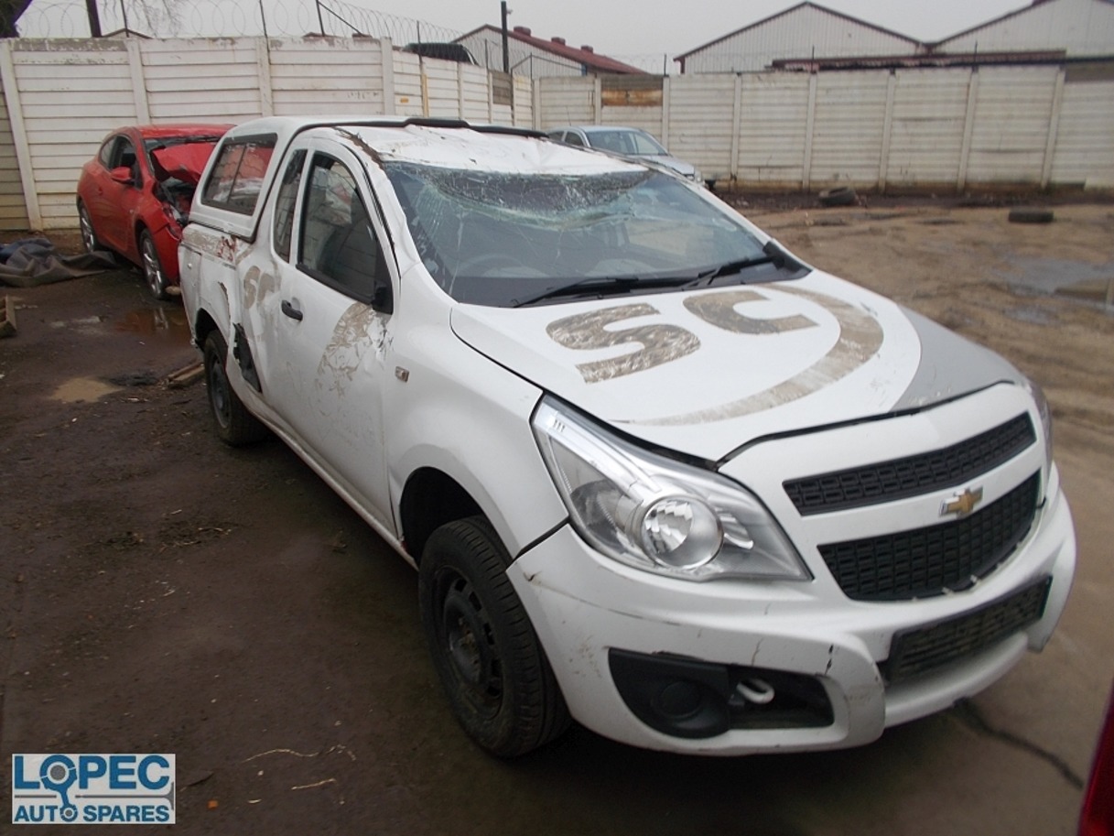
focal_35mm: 26
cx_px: 557
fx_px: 837
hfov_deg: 67.3
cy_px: 418
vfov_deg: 53.1
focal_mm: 4.6
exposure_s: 1/80
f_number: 8
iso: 80
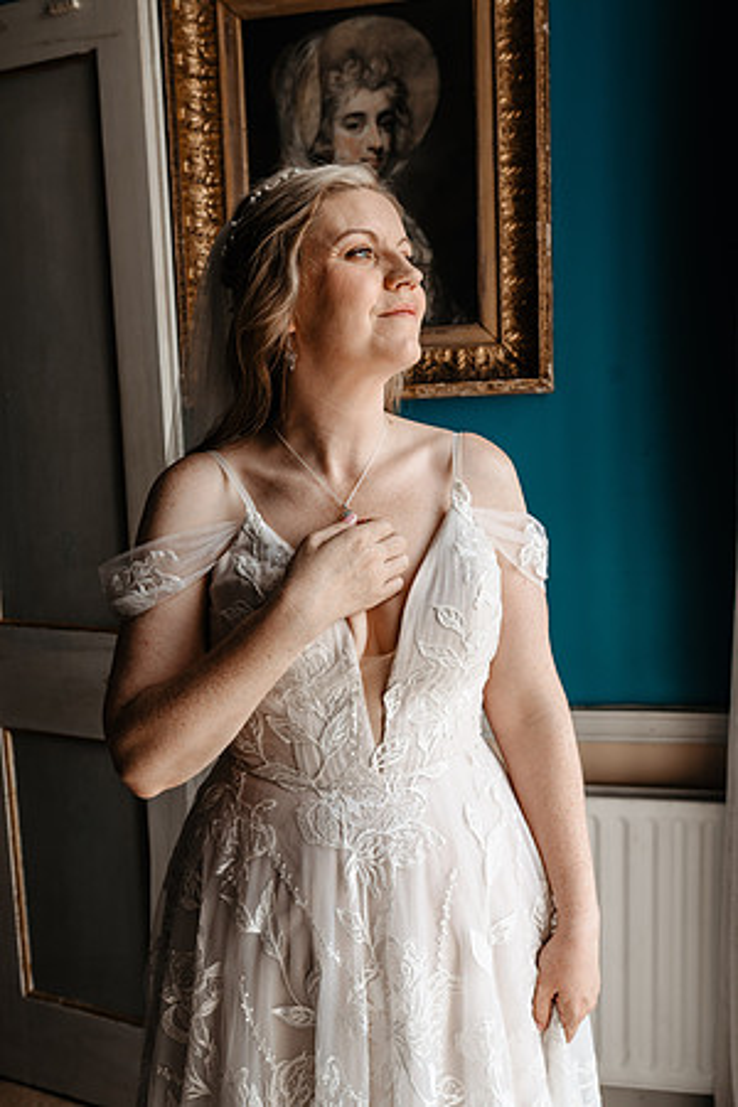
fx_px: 1076
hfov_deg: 37.9
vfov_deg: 54.4
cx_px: 369
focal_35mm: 35
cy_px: 554
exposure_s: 1/160
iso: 250
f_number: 5
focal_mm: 35
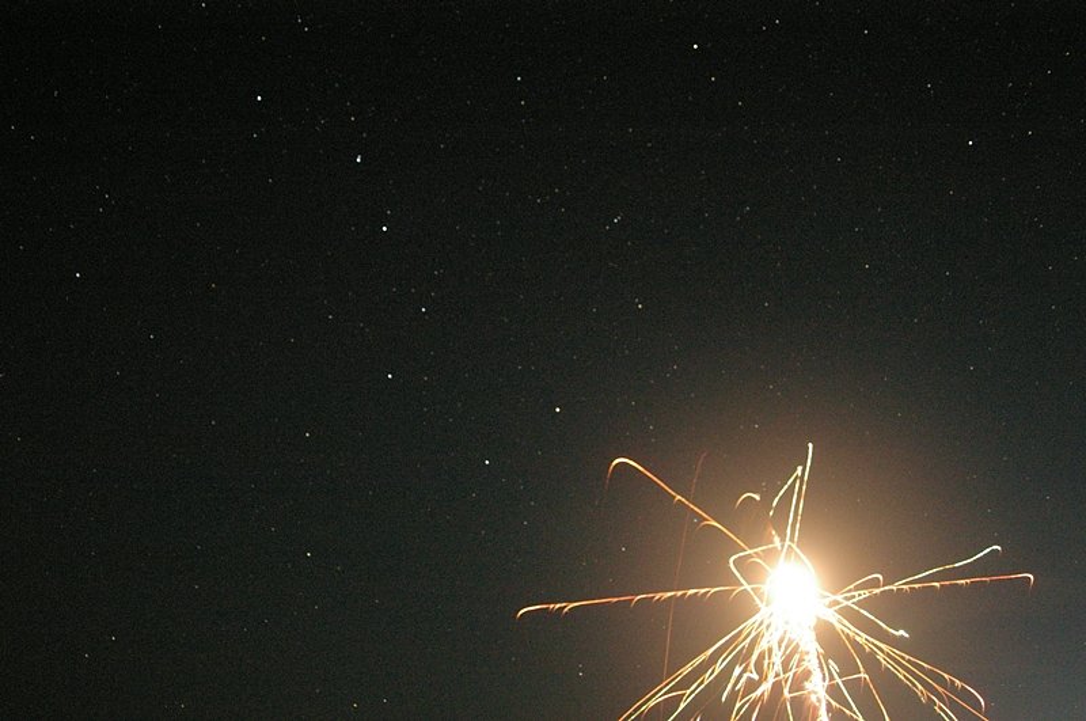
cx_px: 543
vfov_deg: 43.5
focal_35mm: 30
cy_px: 360
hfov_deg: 62.0
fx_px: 904
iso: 1600
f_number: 3.5
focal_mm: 20
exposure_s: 30
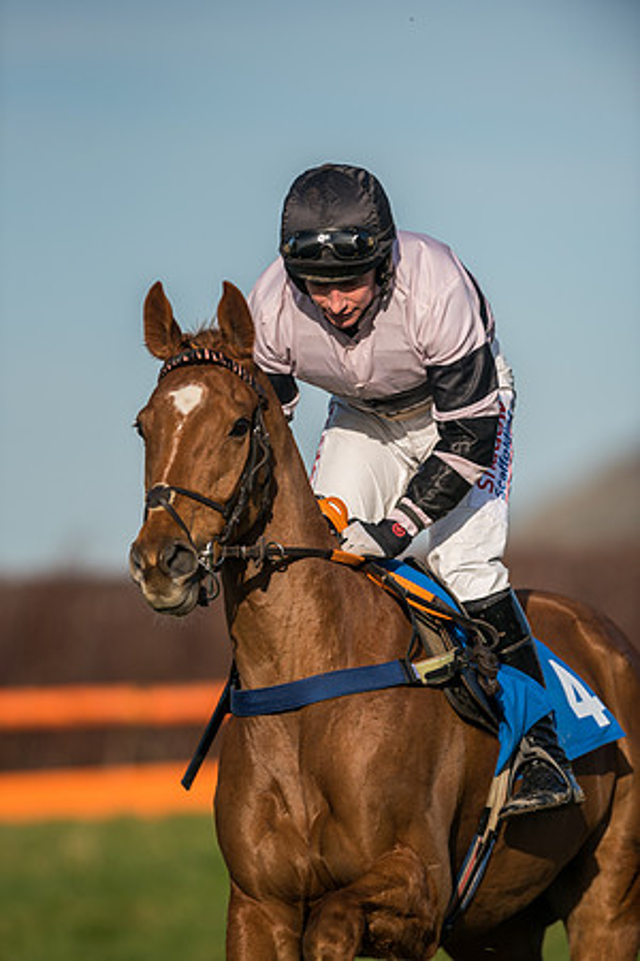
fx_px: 10666
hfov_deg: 3.4
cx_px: 320
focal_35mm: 400
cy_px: 480
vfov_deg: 5.2
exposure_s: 1/2000
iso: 100
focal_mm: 400
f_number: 5
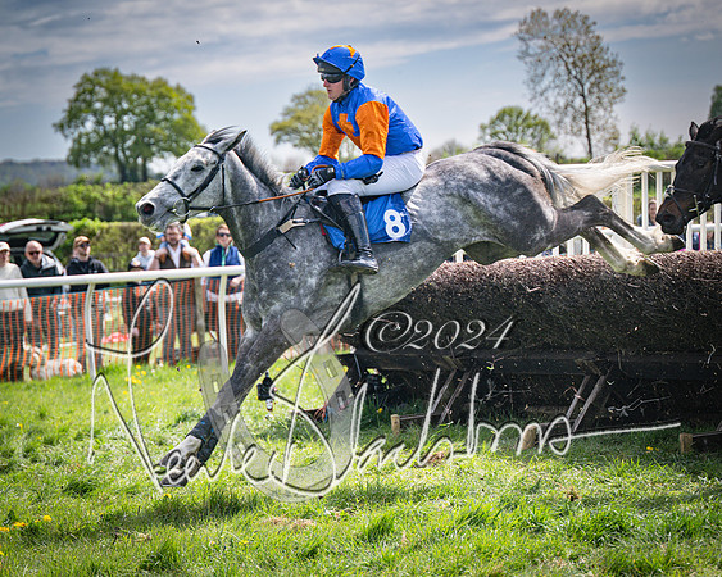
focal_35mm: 135
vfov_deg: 11.4
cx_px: 384
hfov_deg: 14.3
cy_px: 297
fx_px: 2884
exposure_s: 1/2500
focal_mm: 98
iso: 200
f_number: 4
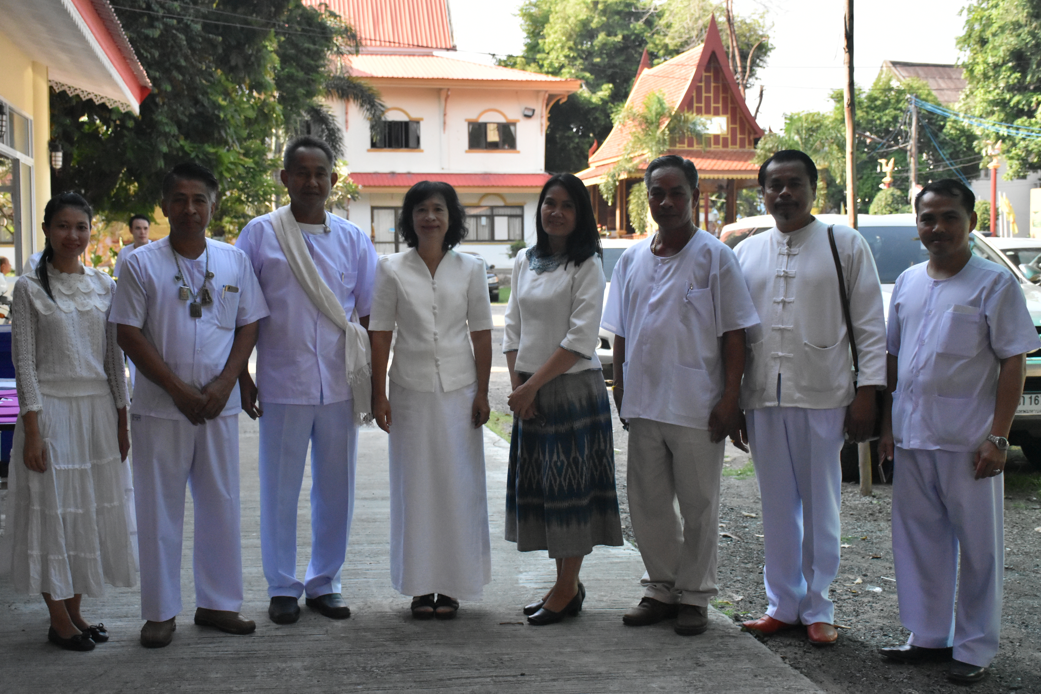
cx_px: 520
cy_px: 347
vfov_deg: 29.9
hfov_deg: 43.6
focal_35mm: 45
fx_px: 1301
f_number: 4
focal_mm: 30
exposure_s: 1/4000
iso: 2500
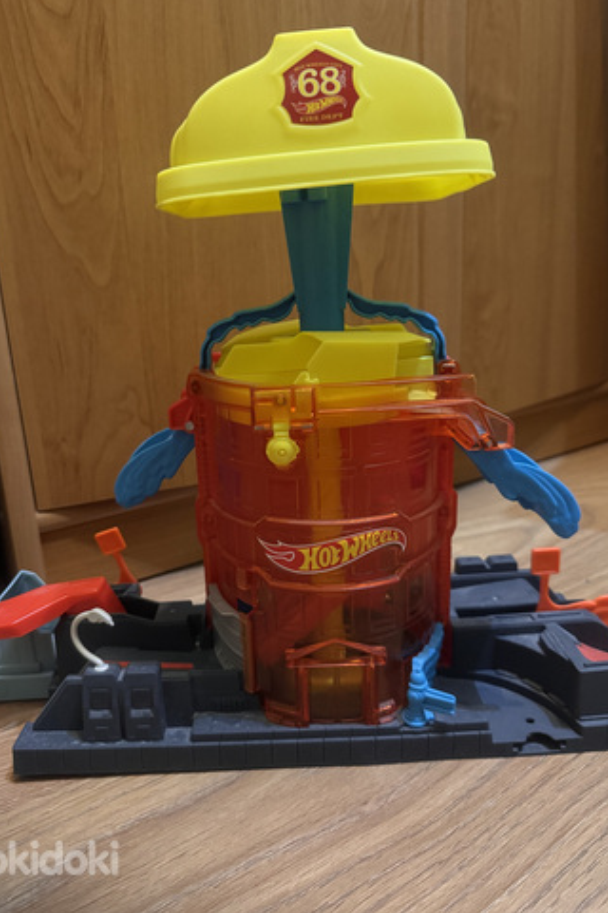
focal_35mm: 26
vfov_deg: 69.4
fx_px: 659
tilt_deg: -15.6
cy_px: 449
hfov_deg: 49.5
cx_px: 286
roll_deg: +2.3
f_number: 1.78
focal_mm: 6.76
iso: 800
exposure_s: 1/25
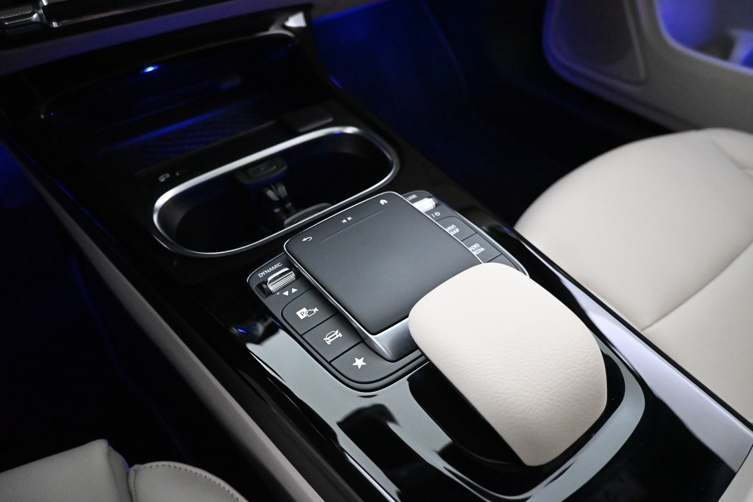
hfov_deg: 73.7
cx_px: 376
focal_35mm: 24
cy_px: 251
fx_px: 502
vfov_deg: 53.1
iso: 9000
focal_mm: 16
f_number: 3.5
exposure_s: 1/60
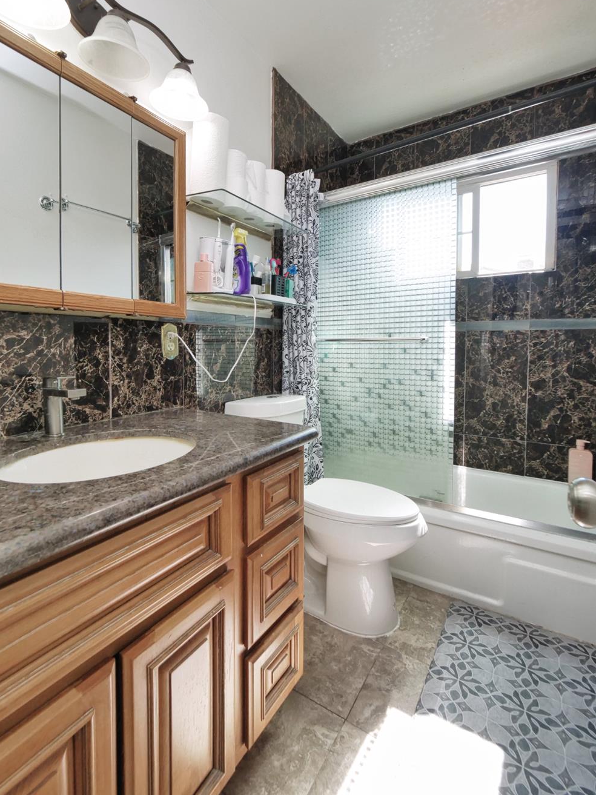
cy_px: 348
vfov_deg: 94.0
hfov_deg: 77.9
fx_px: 367
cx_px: 272
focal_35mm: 16
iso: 800
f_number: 5.6
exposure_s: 1/160
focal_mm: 7
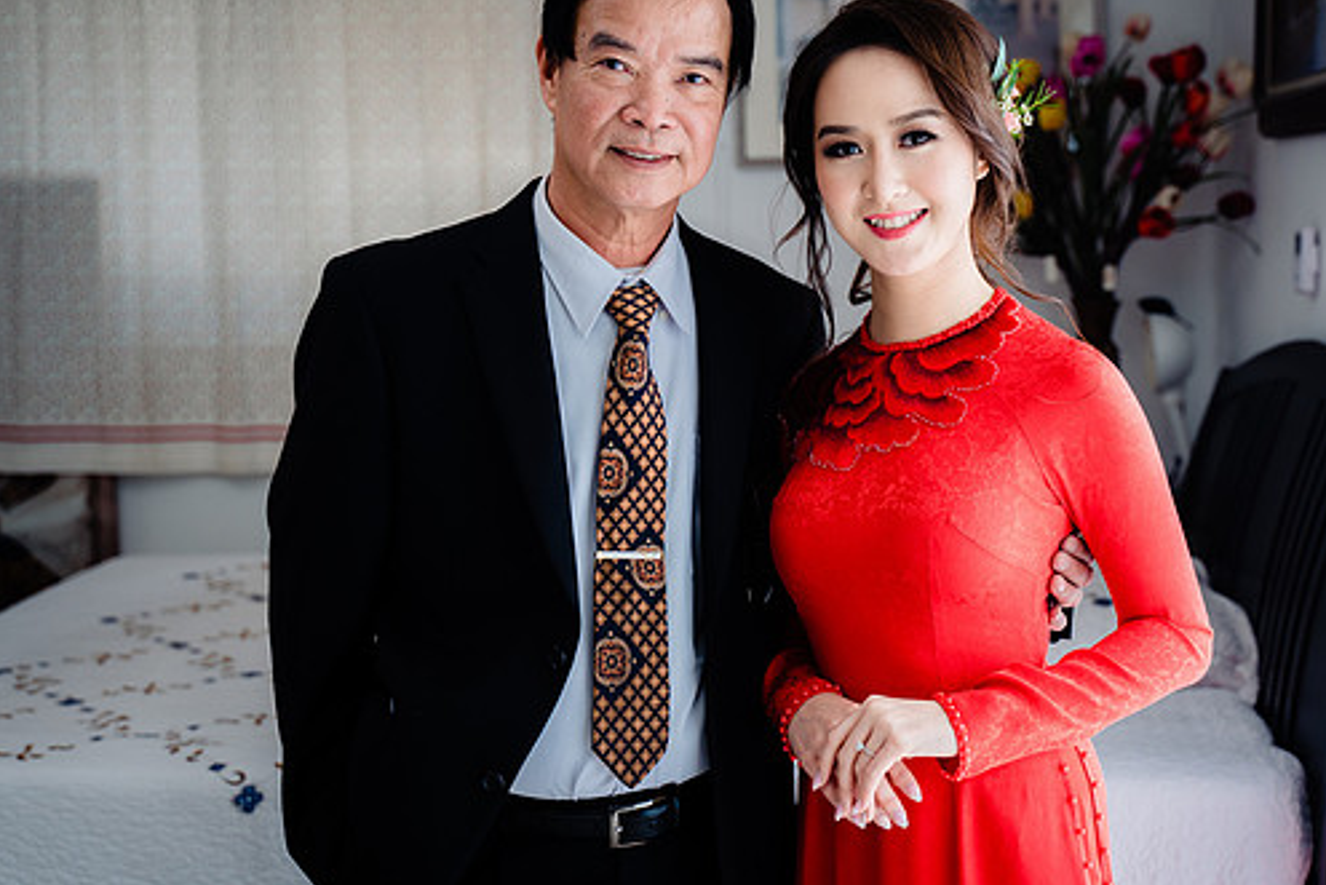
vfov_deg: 24.6
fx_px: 2026
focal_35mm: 55
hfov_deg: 36.2
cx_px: 749
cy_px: 381
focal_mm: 47
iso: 250
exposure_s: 1/200
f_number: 3.2
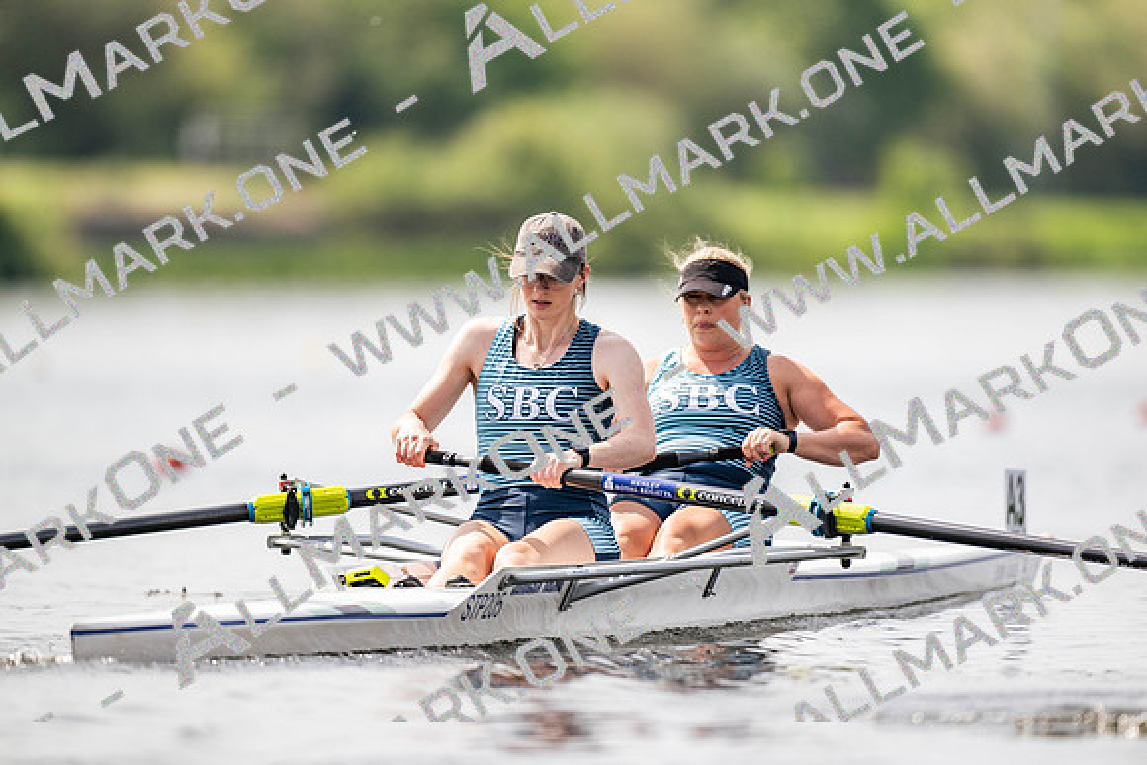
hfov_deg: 3.4
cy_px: 382
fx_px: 19120
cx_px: 574
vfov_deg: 2.3
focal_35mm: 600
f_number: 4
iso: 360
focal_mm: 600
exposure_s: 1/2500
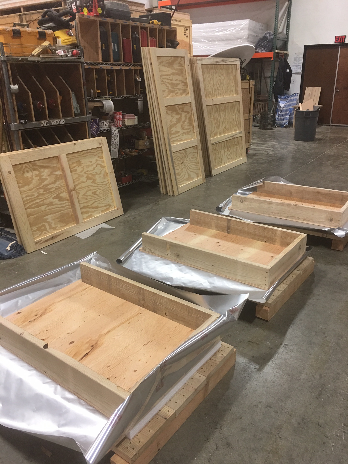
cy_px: 232
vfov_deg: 61.7
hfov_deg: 48.2
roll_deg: +0.7
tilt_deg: -21.0
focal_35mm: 29
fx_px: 389
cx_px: 174
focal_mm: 4.15
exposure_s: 1/15
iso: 40
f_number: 2.2
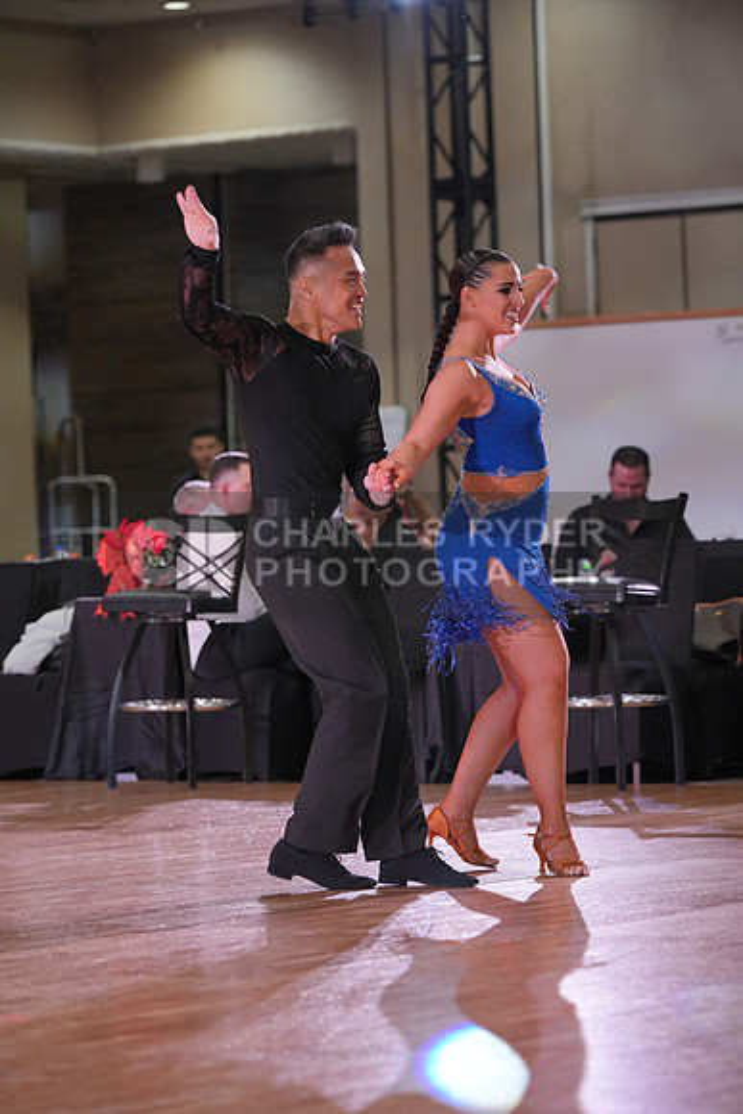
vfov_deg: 13.9
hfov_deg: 9.3
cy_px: 557
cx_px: 372
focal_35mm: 148
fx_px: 4579
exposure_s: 1/500
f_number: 4
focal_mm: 148
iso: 2000
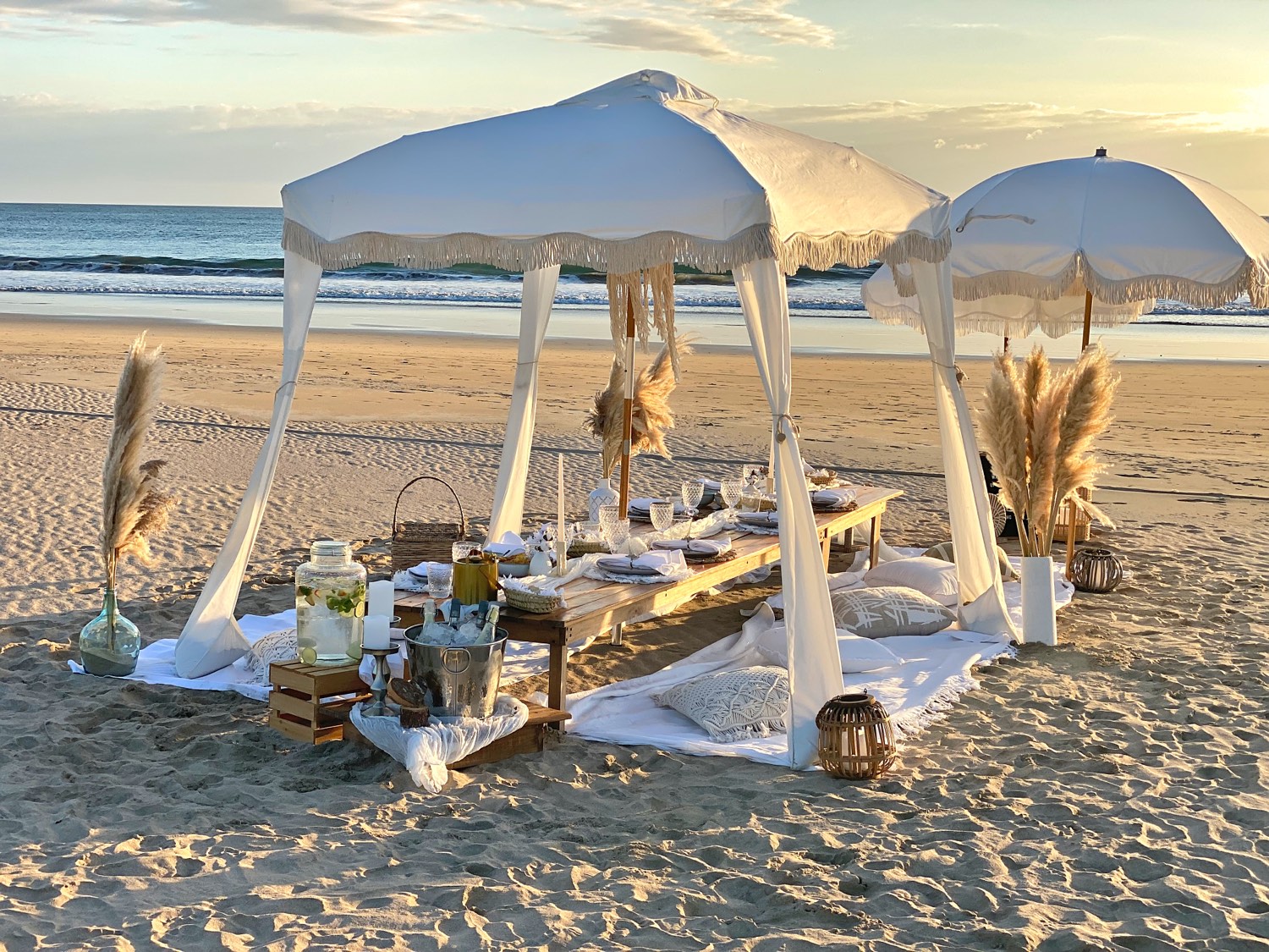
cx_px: 634
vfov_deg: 28.0
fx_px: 1906
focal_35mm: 52
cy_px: 476
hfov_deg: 36.8
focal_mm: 6
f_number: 2
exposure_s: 1/841
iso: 20
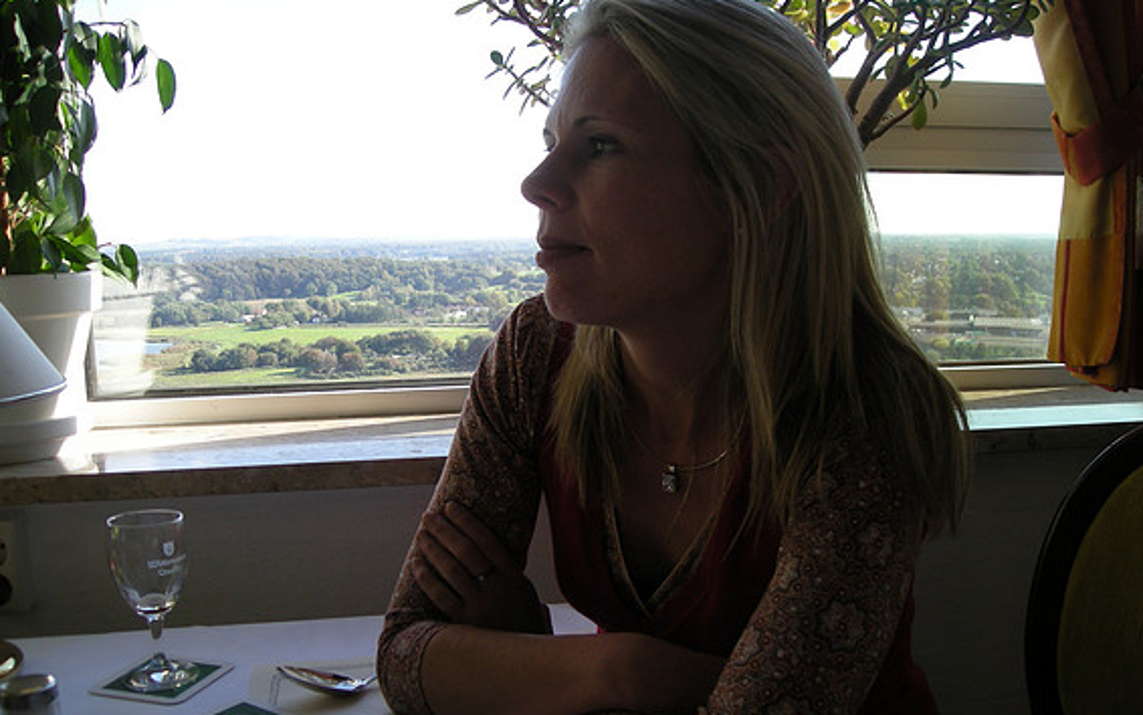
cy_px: 401
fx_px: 1184
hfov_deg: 51.5
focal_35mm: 38
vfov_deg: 33.6
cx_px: 580
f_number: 2.8
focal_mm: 5.7
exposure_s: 1/158
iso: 50
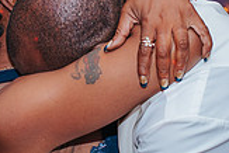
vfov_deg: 9.8
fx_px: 891
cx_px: 91
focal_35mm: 140
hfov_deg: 14.6
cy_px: 75
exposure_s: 1/200
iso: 400
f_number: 3.5
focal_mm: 35
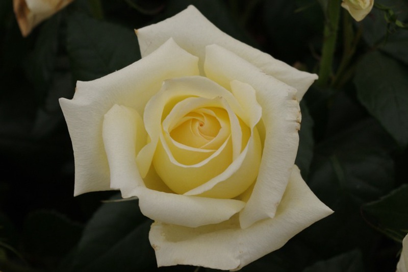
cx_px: 204
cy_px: 136
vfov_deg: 18.9
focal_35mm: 72
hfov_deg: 28.1
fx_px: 816
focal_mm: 47.5
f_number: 7.1
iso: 400
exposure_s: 1/100
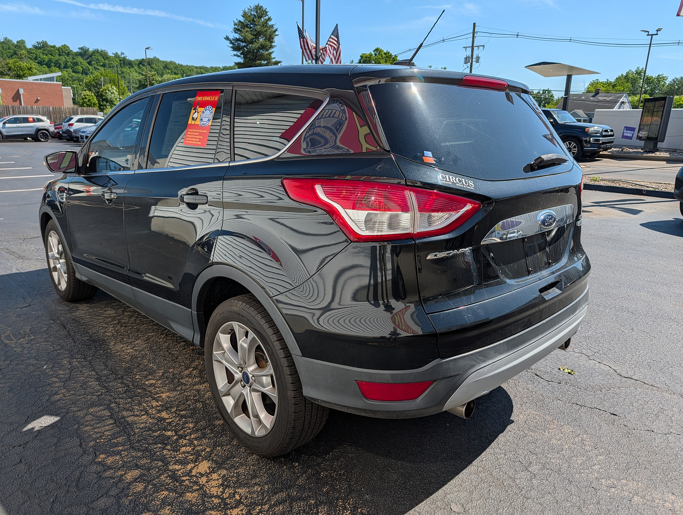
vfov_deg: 56.9
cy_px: 258
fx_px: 474
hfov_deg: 71.5
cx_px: 342
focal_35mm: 24
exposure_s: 1/7874
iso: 20
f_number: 1.68
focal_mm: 6.9
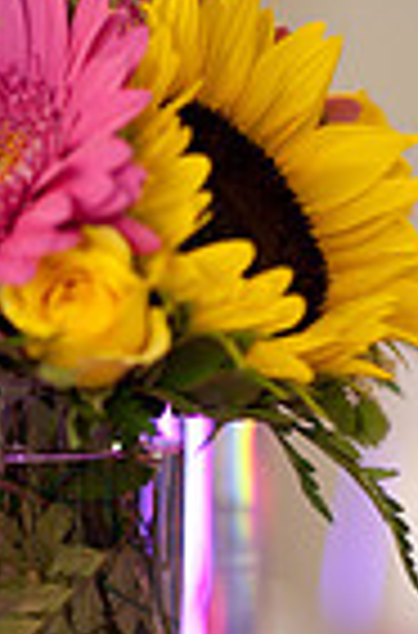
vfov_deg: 7.6
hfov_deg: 5.0
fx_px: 4772
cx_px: 65
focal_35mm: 272
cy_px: 553
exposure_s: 1/80
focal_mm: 85
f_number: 1.4
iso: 800
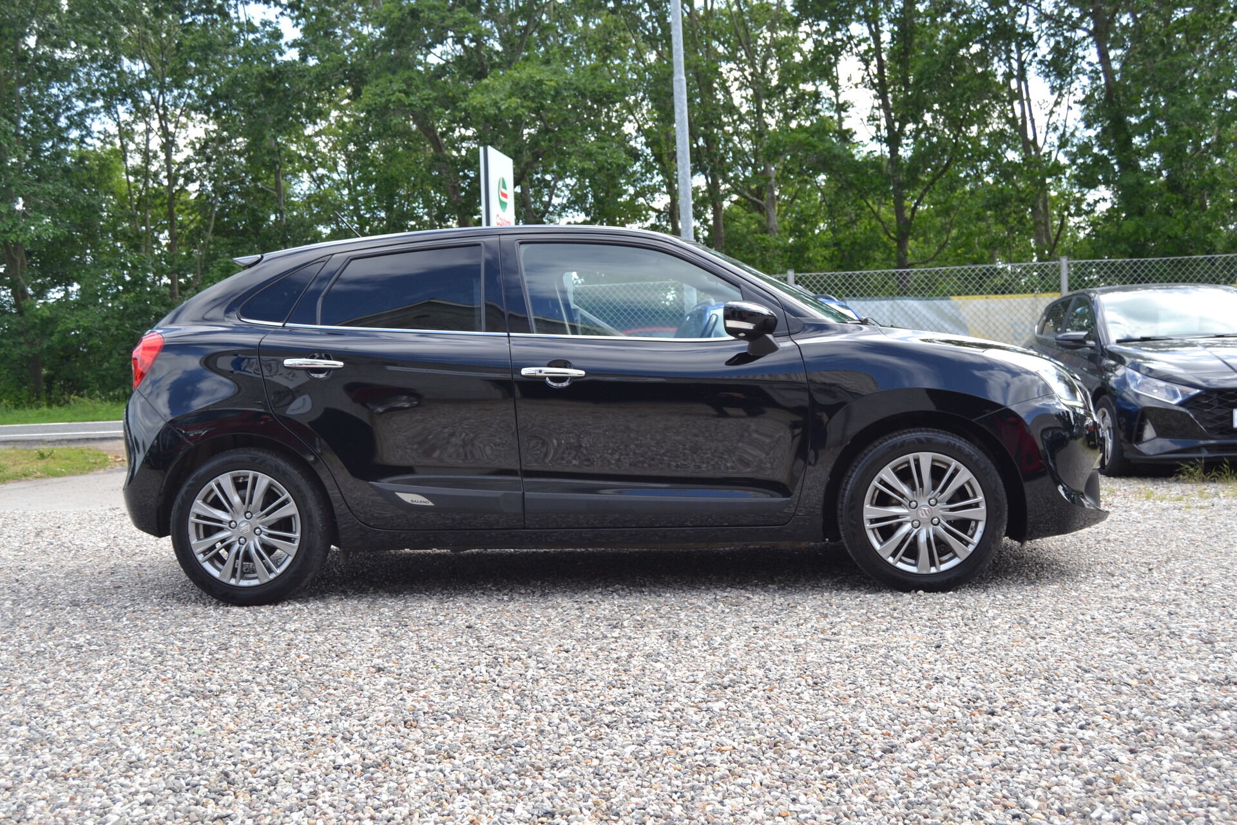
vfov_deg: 36.9
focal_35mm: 36
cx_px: 618
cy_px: 412
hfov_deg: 53.1
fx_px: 1237
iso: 100
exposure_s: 1/125
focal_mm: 24
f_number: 5.6
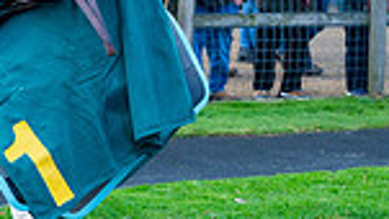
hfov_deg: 14.7
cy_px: 0
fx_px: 1351
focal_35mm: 131
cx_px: -271
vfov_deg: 9.2
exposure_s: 1/800
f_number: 4
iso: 500
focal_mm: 30
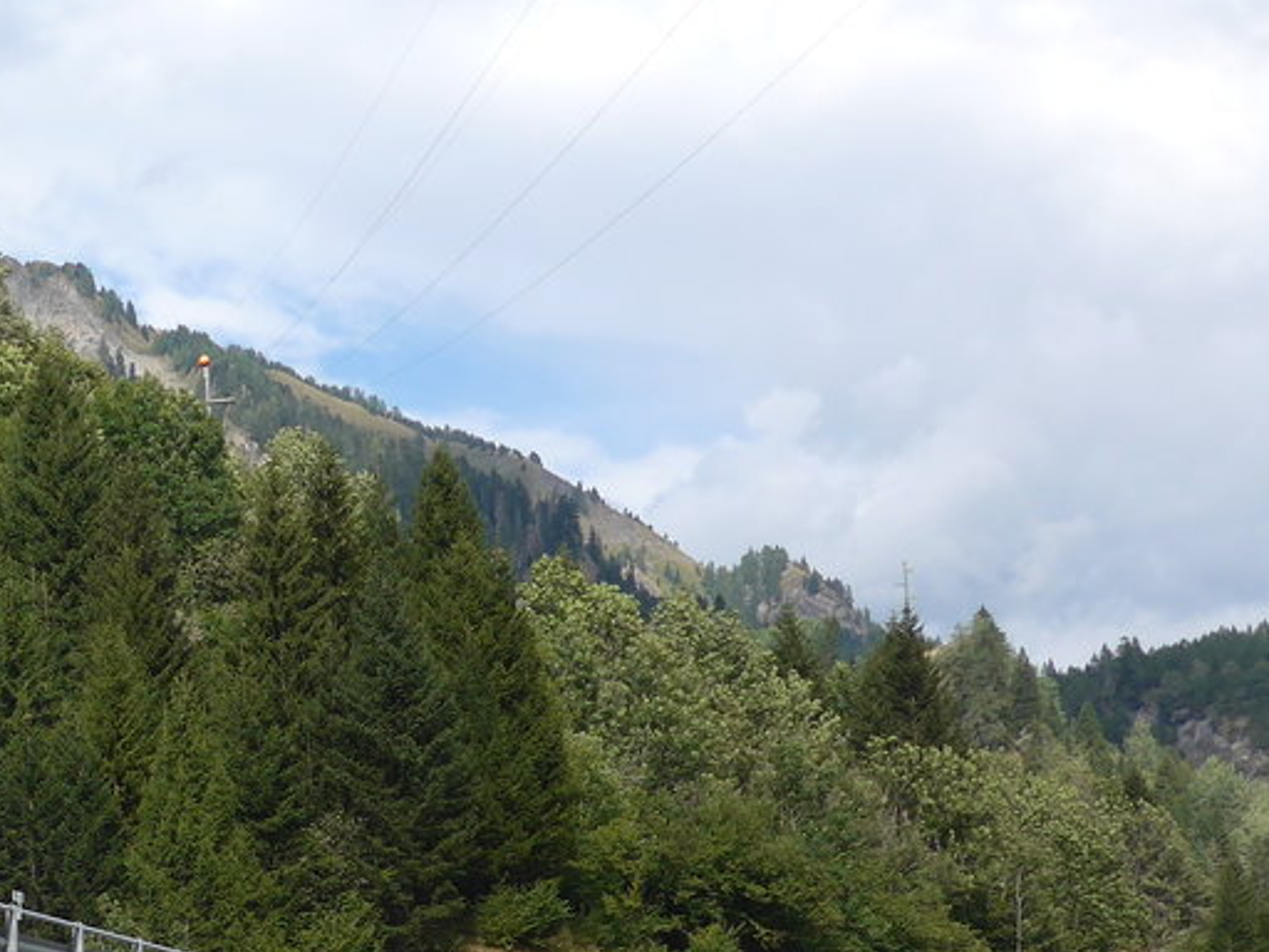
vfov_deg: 20.4
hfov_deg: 26.2
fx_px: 2493
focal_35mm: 68
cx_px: -154
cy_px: 1103
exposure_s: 1/1000
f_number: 2.8
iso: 80
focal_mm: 6
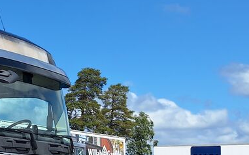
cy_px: 148
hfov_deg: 20.7
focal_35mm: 82
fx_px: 556
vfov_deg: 15.7
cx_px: -144
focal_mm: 5.54
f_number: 1.8
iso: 40
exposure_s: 1/2632
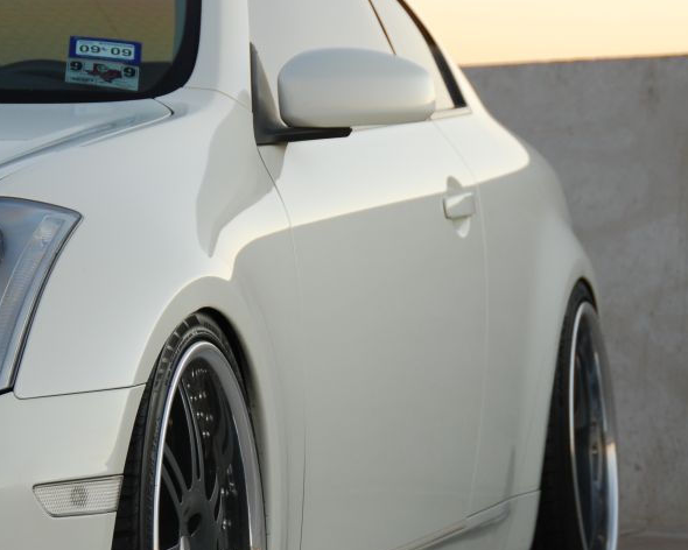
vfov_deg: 7.0
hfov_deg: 8.7
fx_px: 4520
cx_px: 337
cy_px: 414
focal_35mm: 222
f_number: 5.3
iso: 250
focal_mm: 80
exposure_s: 1/40
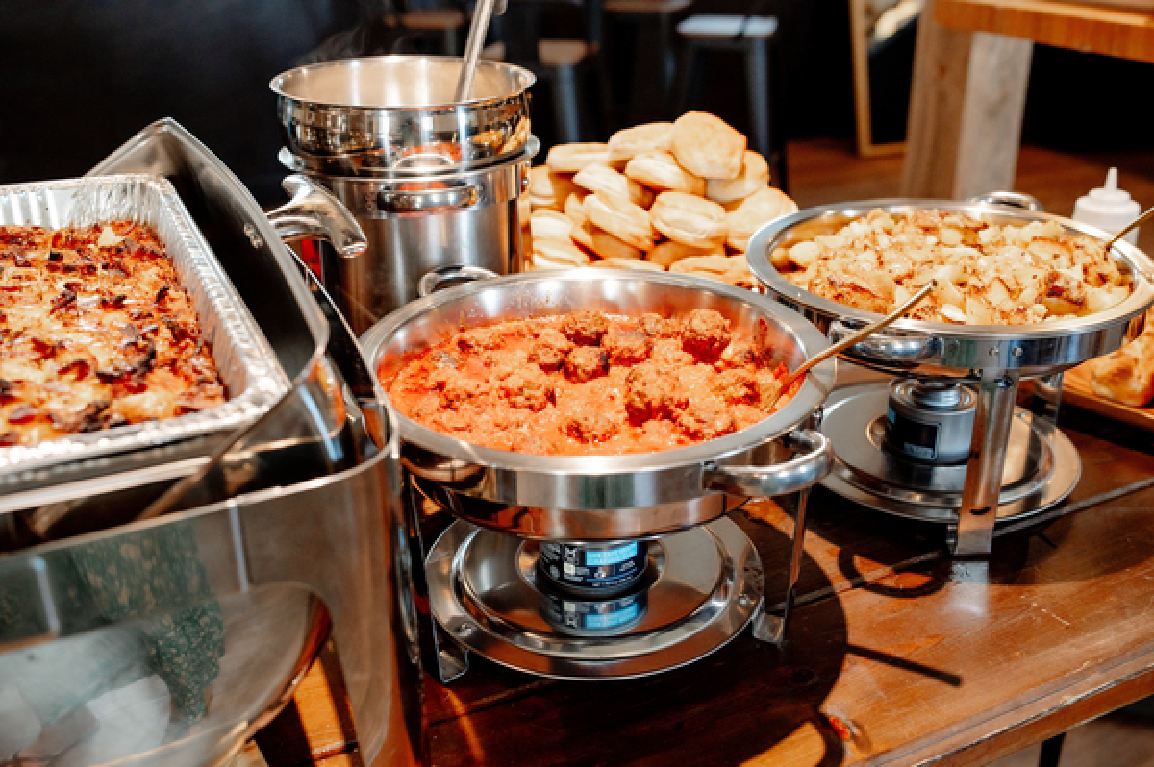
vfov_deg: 37.8
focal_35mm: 35
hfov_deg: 54.5
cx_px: 577
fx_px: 1121
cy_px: 384
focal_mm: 35
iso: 1250
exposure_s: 1/400
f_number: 3.5
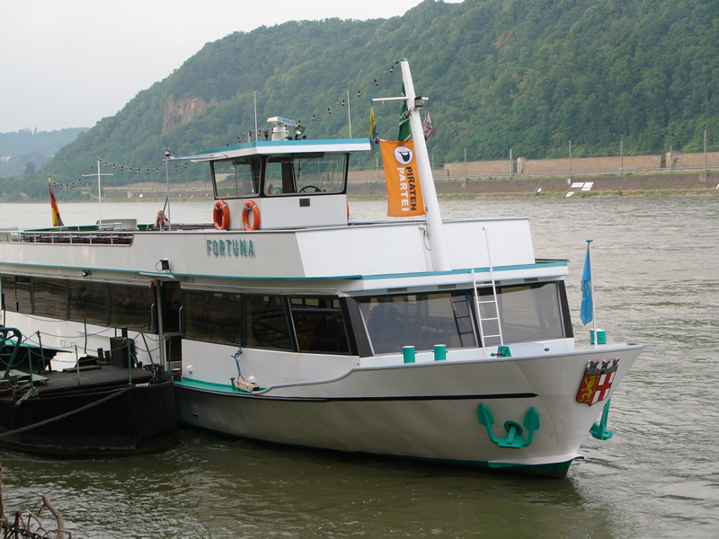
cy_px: 270
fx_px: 1620
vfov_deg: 18.9
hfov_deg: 25.0
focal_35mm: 78
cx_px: 360
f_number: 4
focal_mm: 12.9
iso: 50
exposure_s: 1/125
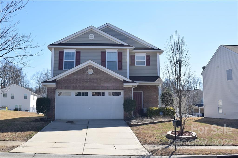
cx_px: 119
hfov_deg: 46.4
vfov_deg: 31.9
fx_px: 278
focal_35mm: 42
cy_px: 79
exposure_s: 1/320
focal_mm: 28
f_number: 9
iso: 200
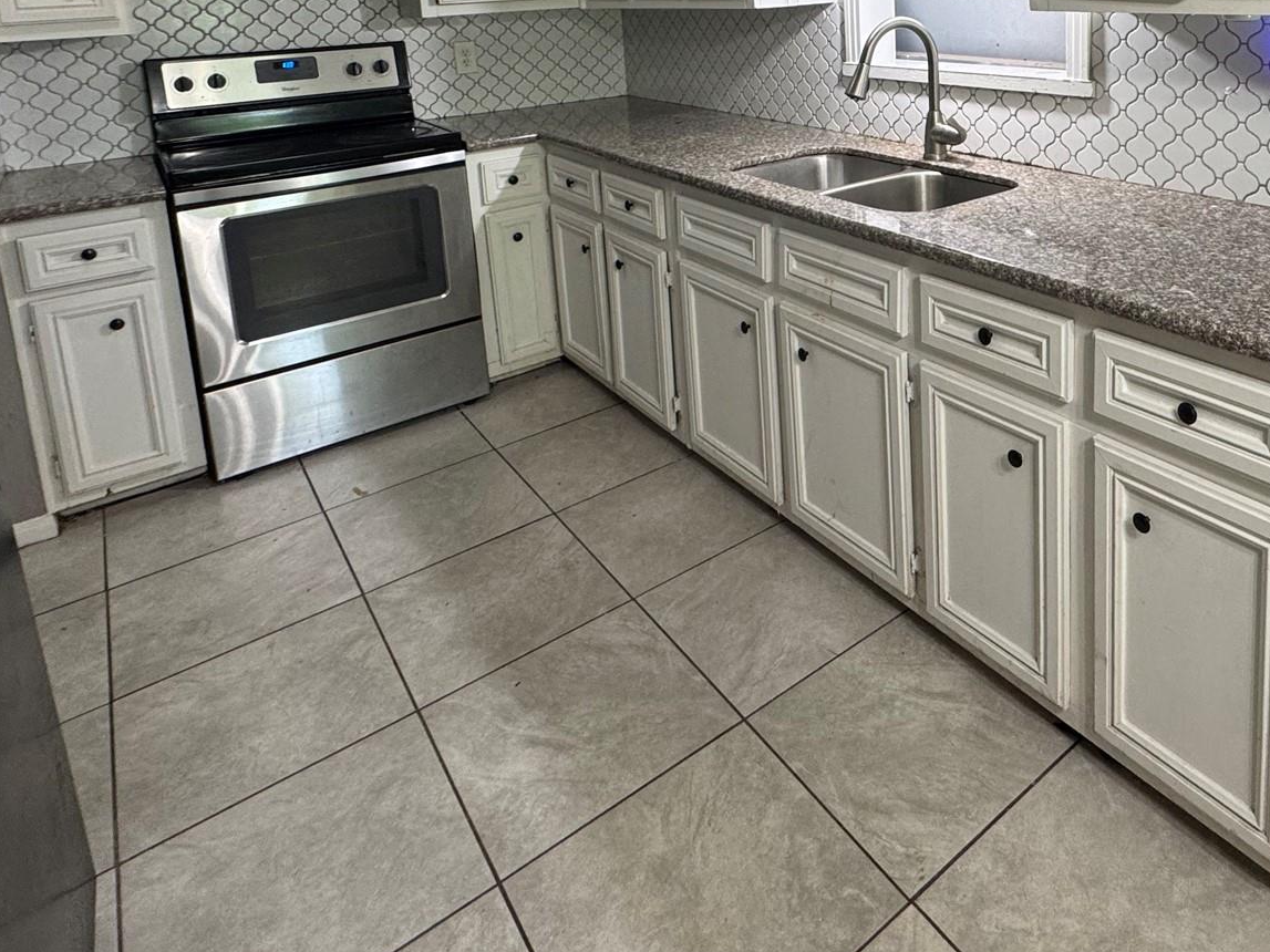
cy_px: 112
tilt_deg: -9.4
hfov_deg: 67.2
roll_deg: +1.4
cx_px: 861
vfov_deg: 49.5
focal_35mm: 25
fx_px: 917
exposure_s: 1/60
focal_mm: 2.22
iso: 200
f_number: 2.2
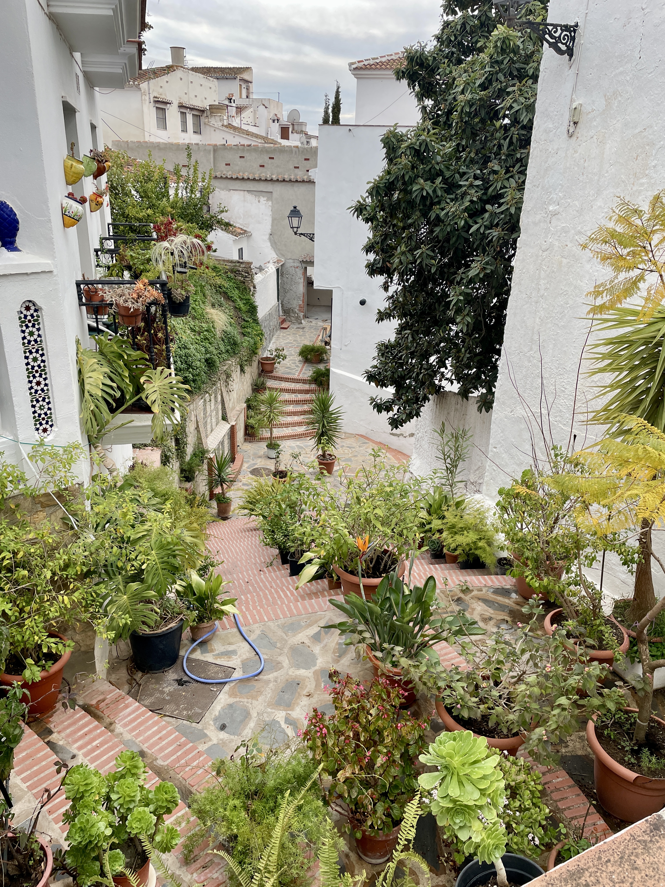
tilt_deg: -21.7
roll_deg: -1.6
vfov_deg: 67.3
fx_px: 666
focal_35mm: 26
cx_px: 332
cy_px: 444
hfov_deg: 53.1
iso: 64
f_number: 1.6
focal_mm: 4.2
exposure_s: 1/121
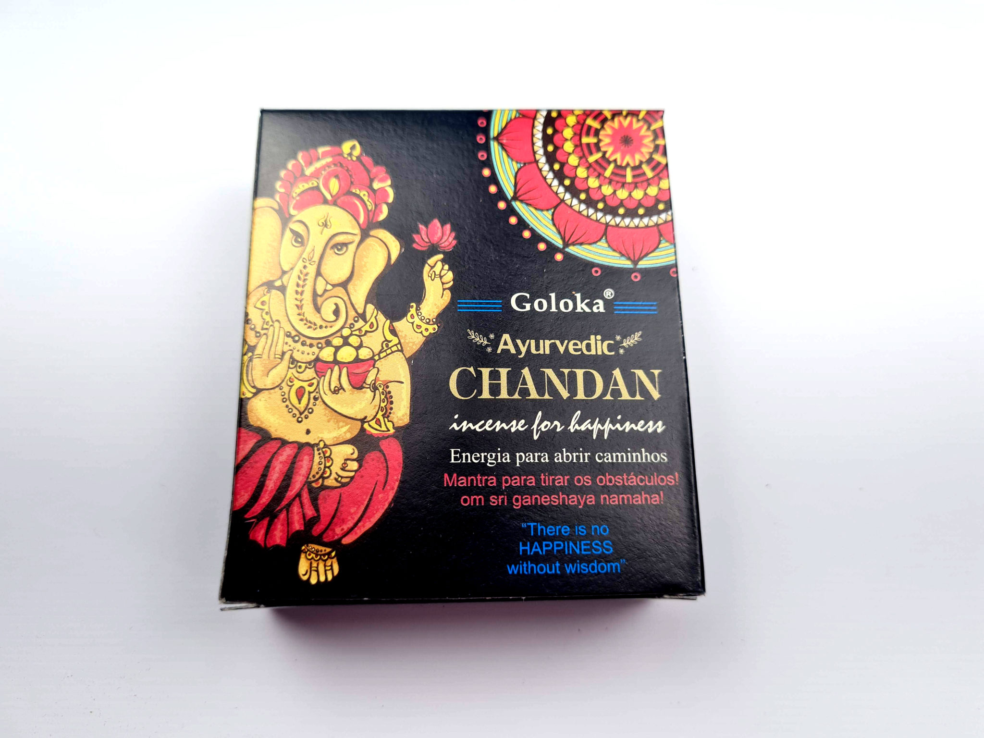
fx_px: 739
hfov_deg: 67.3
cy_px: 369
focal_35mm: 26
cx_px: 492
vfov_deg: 53.1
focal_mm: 5.4
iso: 50
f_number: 1.8
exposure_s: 1/398
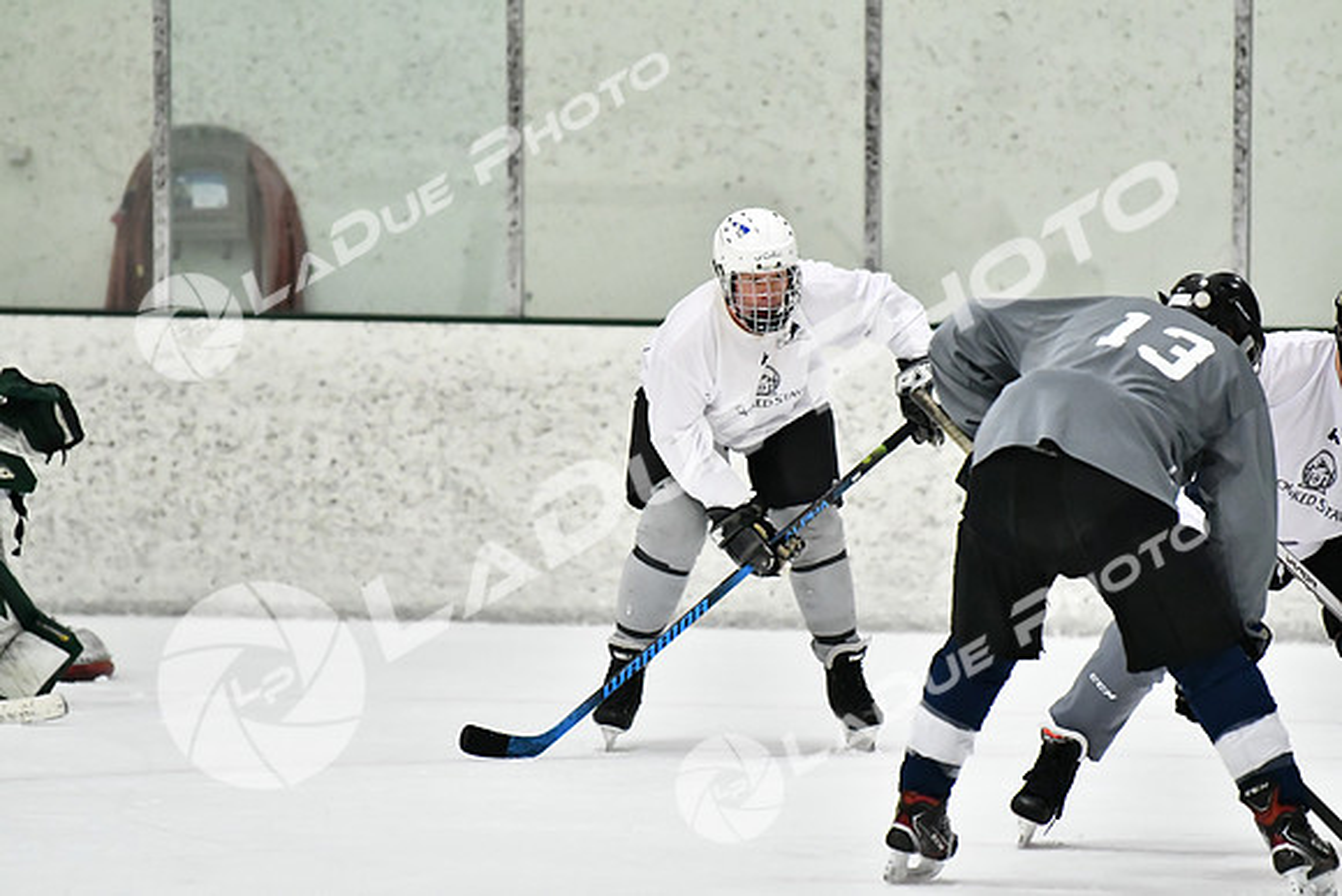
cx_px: 671
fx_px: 11185
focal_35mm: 300
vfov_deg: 4.6
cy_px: 448
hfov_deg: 6.9
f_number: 2.8
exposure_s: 1/2000
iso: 6400
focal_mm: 200
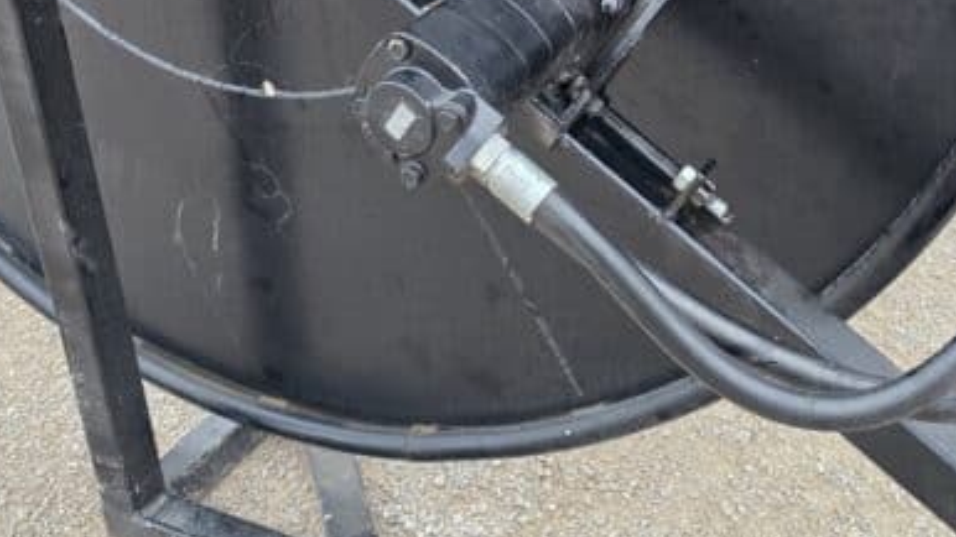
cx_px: 599
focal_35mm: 52
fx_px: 1318
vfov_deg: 22.7
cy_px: 109
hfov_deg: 39.6
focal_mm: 6.3
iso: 160
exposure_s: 1/180
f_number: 1.7
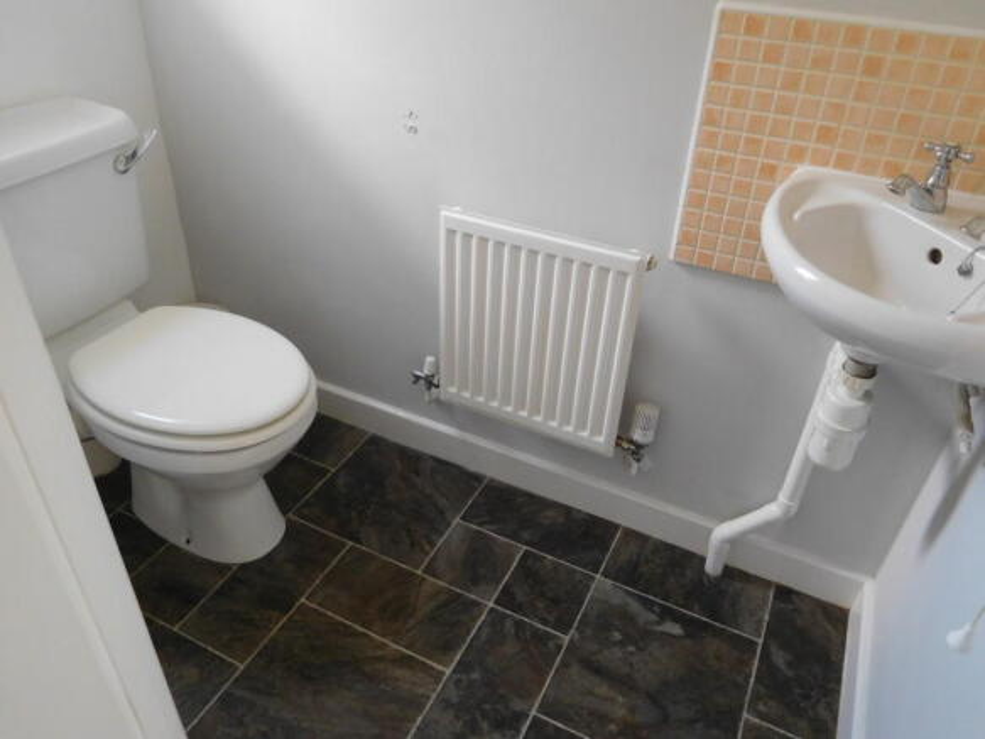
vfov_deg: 54.9
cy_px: 370
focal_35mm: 25
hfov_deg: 69.4
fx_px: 711
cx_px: 492
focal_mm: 4.5
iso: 320
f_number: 3.4
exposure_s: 1/30
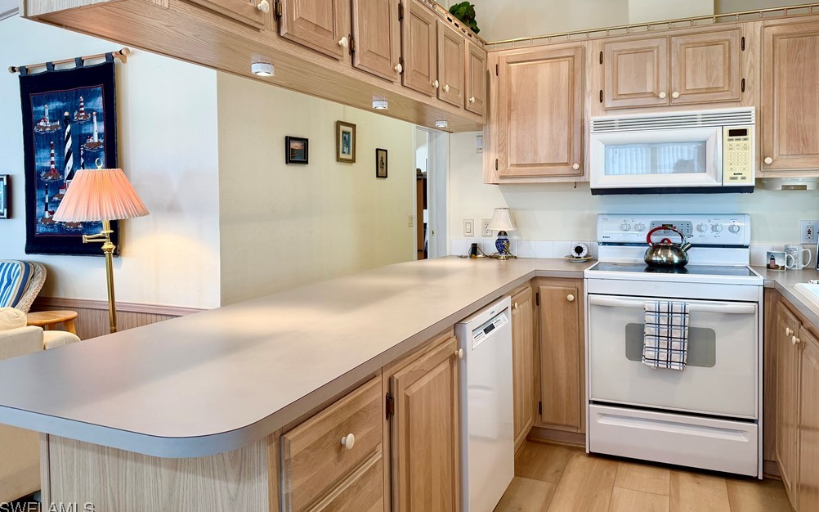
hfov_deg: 70.4
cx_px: 413
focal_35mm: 26
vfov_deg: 47.4
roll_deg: +0.4
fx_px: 580
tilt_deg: -2.0
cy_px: 213
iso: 125
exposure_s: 1/120
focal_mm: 6.76
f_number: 1.78
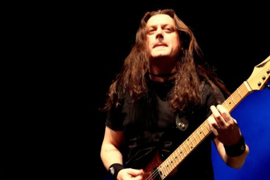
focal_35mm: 99
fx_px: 742
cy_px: 112
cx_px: 136
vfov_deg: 13.8
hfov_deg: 20.6
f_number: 4.5
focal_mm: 42
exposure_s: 1/80
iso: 6400
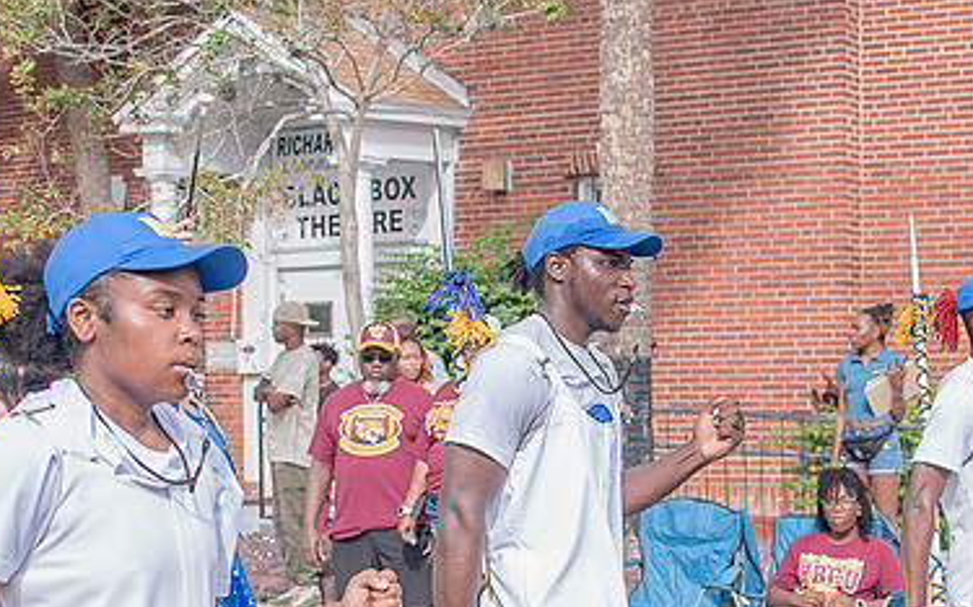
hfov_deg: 25.2
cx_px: 553
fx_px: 2173
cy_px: 450
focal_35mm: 82
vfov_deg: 15.8
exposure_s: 1/500
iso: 100
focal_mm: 35
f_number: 4
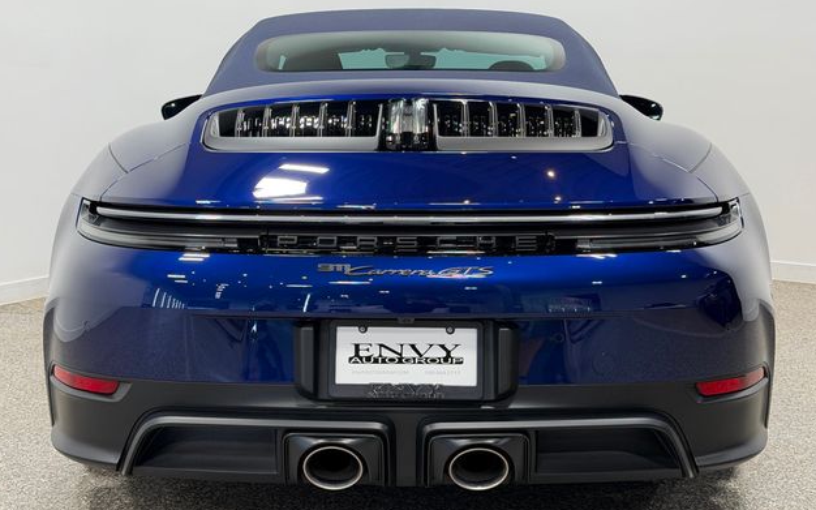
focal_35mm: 52
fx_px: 1156
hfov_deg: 38.9
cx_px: 404
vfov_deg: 24.9
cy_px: 247
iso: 64
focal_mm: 6.76
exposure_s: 1/120
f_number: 1.78
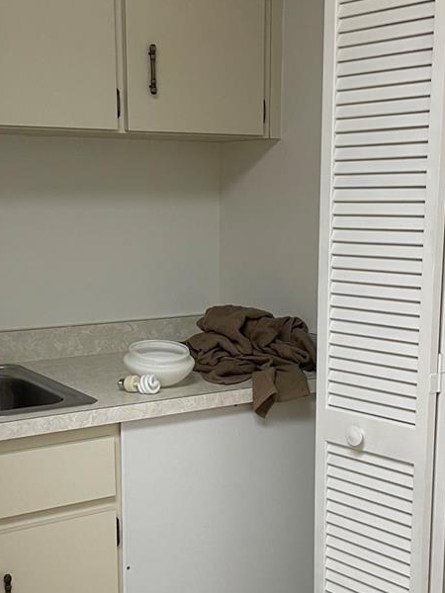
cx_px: 212
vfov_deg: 36.5
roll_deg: +0.3
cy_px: 388
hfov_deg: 28.0
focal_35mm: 52
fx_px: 891
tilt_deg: -10.5
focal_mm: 4.2
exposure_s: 1/60
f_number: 1.6
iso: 80
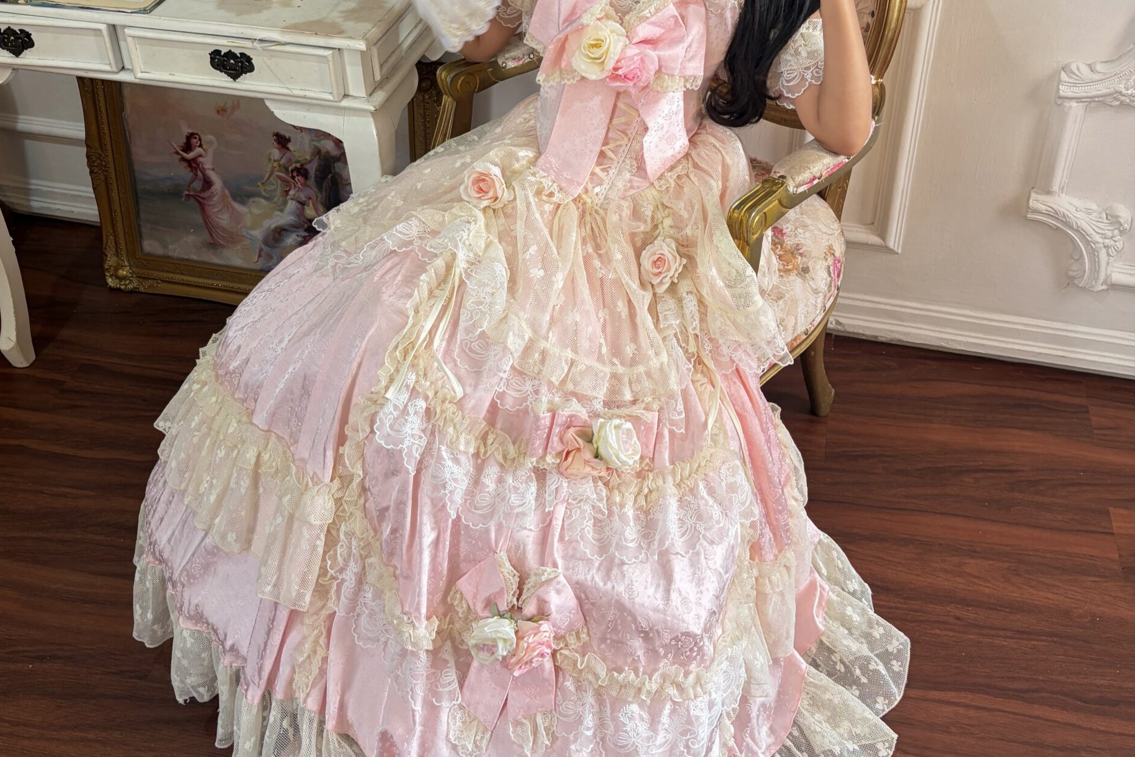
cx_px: 556
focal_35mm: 37
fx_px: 1166
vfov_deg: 35.3
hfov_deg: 51.9
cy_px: 204
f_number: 1.6
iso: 80
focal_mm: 5.96
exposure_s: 1/50
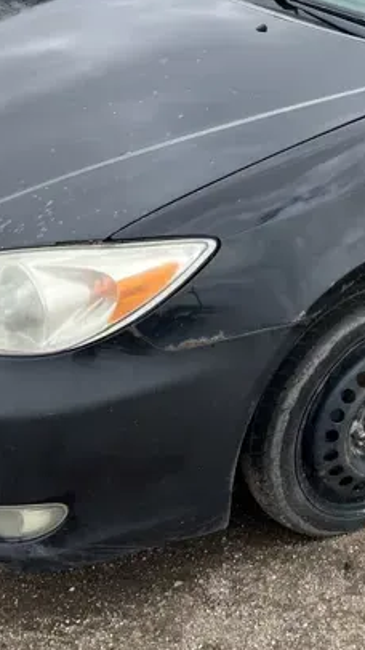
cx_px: 402
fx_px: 1154
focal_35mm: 67
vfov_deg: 30.8
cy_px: 144
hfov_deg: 17.4
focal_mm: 5.7
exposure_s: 1/1449
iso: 50
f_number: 1.5
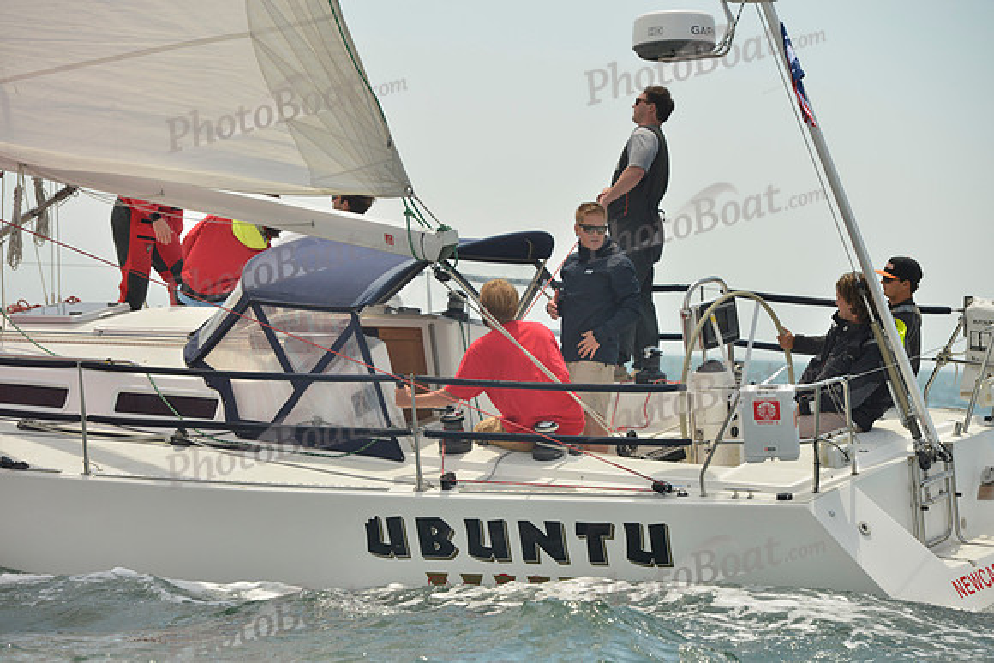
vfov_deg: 9.2
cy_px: 332
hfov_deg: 13.7
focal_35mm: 150
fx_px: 4142
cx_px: 497
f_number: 8
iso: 280
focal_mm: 150
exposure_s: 1/1250
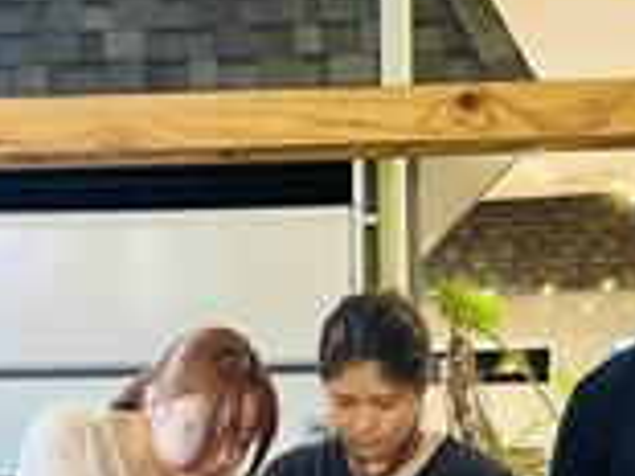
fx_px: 1228
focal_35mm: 67
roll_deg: -1.1
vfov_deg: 20.9
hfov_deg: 28.9
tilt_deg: -5.9
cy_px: 515
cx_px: 250
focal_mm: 5.7
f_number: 1.5
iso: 400
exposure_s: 1/40
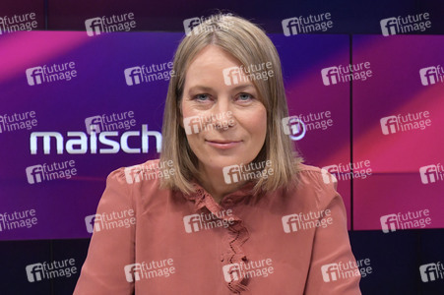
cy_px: 148
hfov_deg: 54.5
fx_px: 431
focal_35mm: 35
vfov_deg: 37.8
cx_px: 222
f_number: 6.3
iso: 2500
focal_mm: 35
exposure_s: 1/200
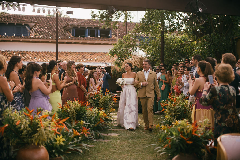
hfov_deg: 39.6
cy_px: 80
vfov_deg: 27.0
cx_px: 120
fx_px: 333
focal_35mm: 50
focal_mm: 50
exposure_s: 1/3200
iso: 800
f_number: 2
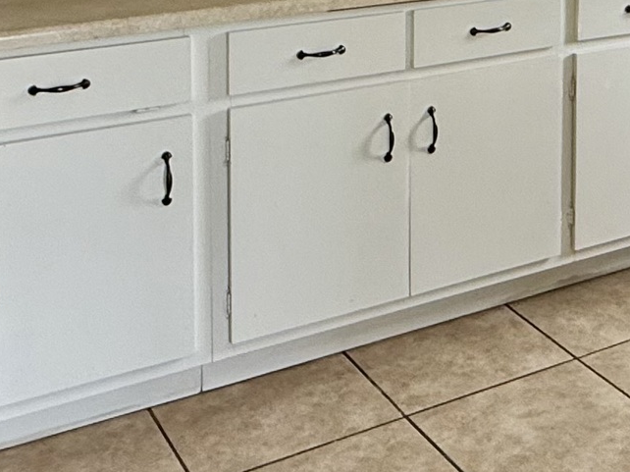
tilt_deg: -3.1
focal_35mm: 67
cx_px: 607
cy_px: -163
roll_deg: -0.7
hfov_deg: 27.5
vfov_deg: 19.9
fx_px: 1219
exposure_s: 1/99
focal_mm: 2.22
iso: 100
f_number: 2.2
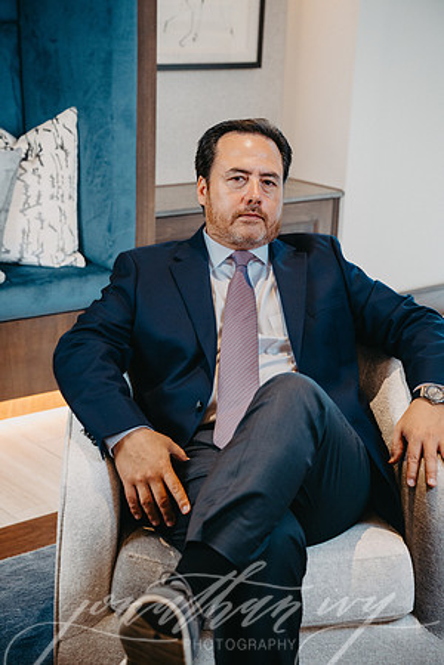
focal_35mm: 70
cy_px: 332
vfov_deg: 28.8
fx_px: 1295
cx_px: 222
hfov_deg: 19.5
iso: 1000
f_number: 4.5
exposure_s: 1/100
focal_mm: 70
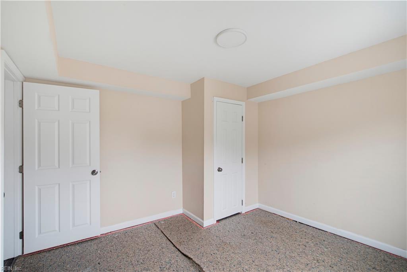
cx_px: 204
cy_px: 136
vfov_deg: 73.8
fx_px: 181
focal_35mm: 16
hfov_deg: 96.7
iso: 6400
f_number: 9
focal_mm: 16
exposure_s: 1/6
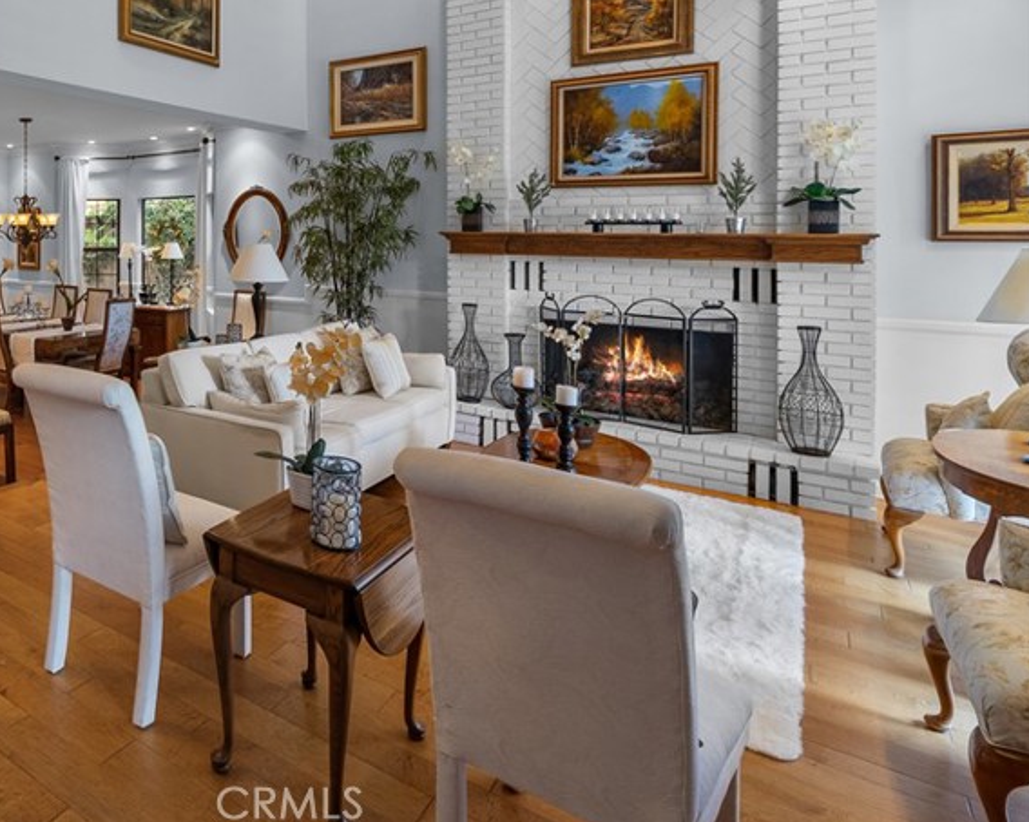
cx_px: 109
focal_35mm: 22
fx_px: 670
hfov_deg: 63.2
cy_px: 211
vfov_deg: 59.9
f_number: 8
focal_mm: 13
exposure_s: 1
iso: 100
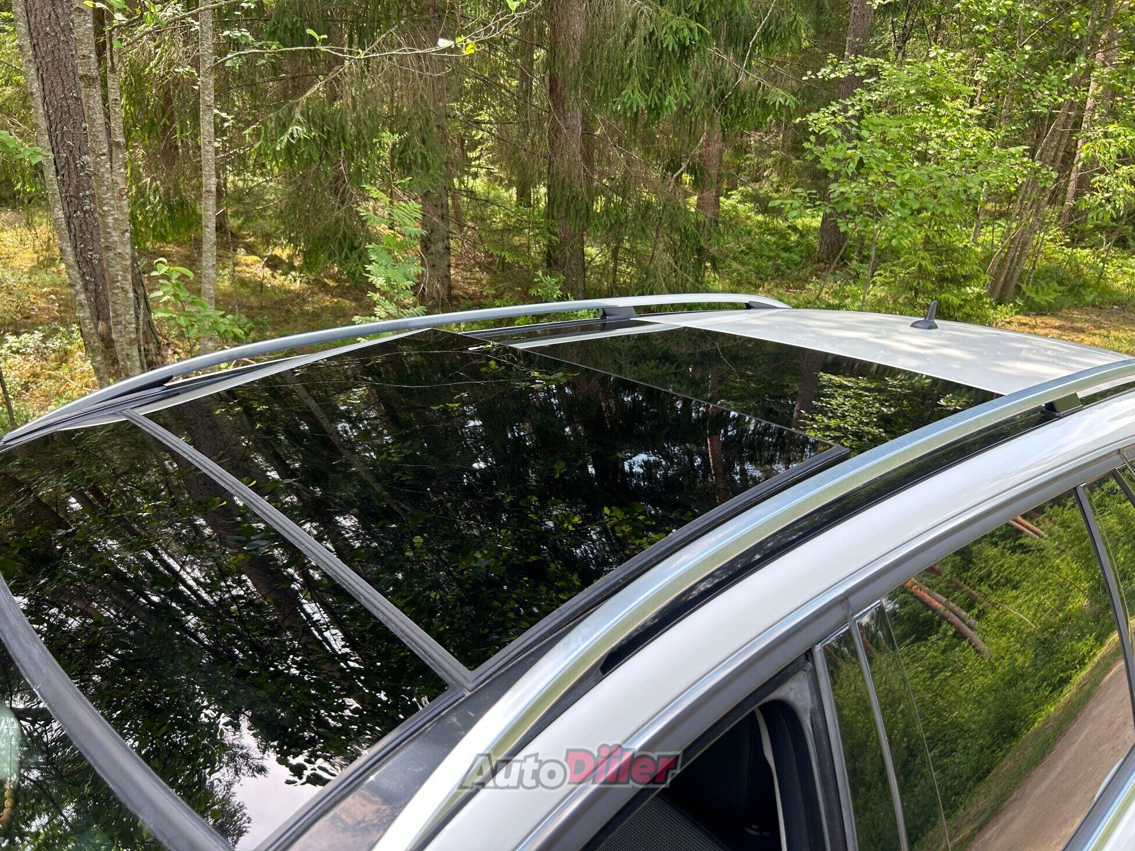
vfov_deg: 53.1
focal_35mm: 26
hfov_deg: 67.3
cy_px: 426
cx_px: 568
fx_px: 853
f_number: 1.5
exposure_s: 1/339
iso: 50
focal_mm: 5.7
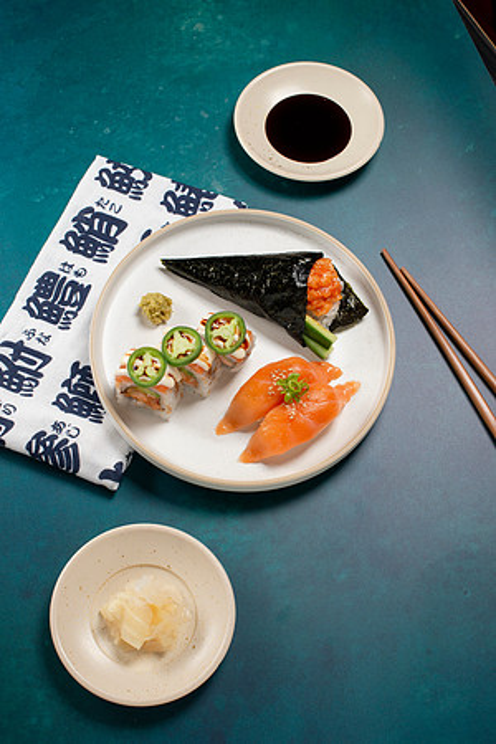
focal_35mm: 50
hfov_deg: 27.0
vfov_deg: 39.6
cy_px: 372
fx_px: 1033
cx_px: 248
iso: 250
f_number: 9
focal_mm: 50
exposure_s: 1/200
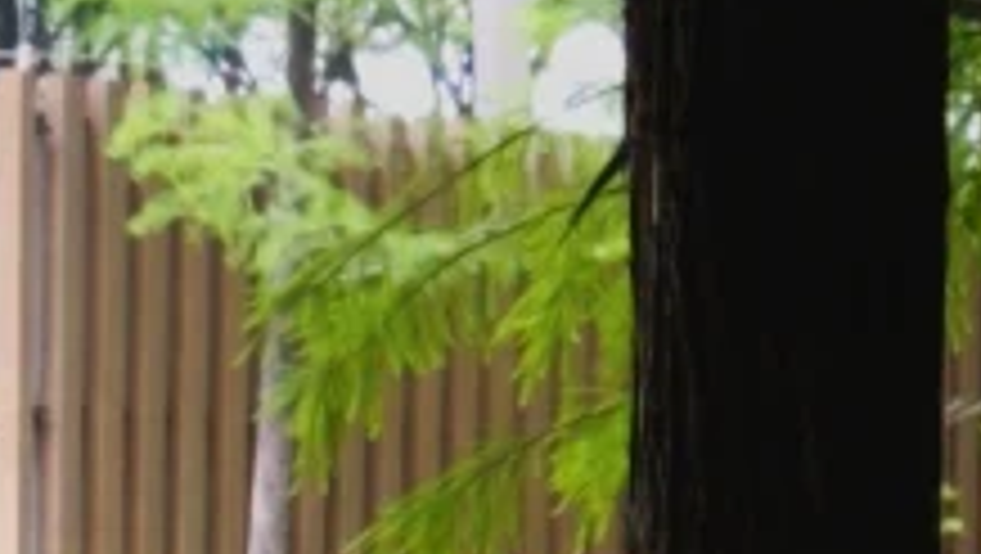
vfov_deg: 3.5
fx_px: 8981
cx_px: 2182
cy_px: 910
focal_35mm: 345
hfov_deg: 6.0
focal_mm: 6.76
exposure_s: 1/214
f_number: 1.78
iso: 64
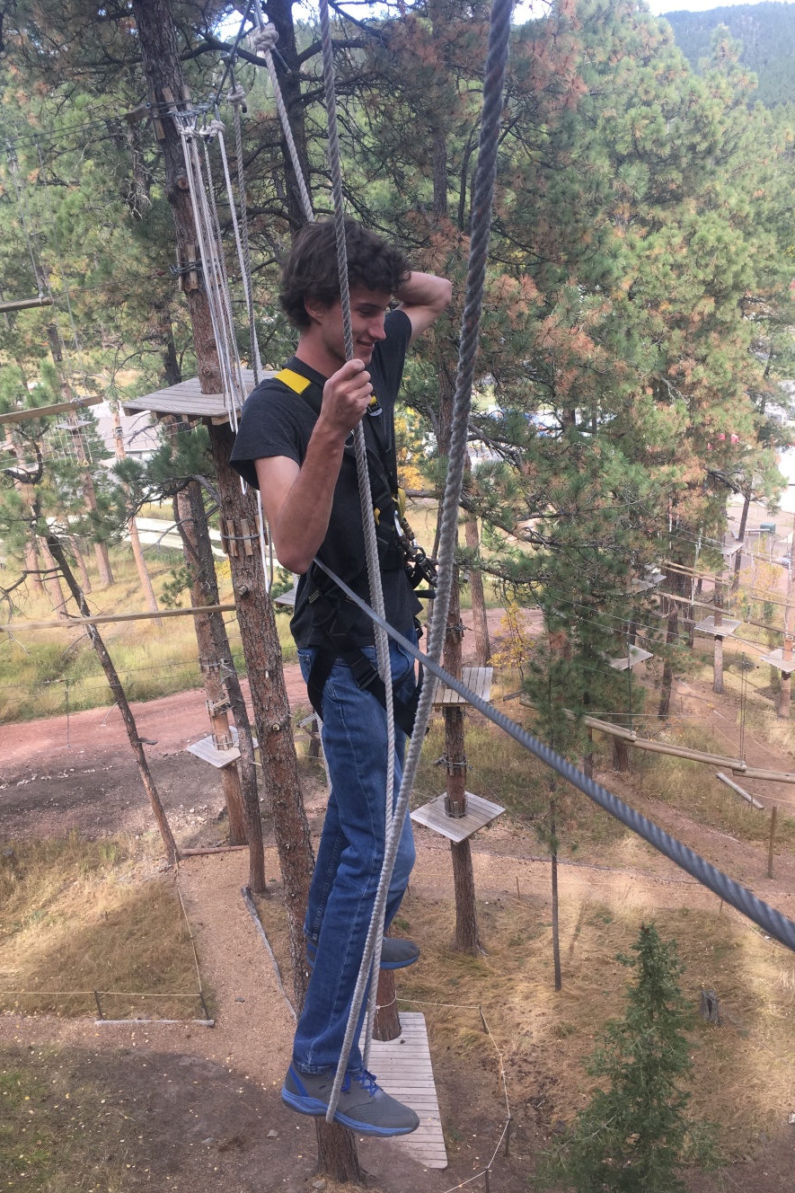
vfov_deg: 60.3
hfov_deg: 42.3
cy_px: 593
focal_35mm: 31
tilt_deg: -24.1
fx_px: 1027
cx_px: 383
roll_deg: +7.6
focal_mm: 4.15
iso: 25
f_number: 2.2
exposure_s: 1/209
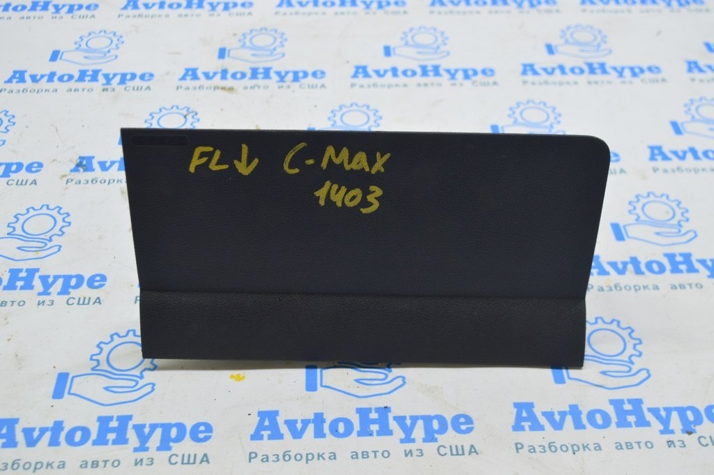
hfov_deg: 42.4
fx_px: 921
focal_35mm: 46
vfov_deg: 28.9
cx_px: 357
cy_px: 238
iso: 400
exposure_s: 1/20
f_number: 5.6
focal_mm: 31
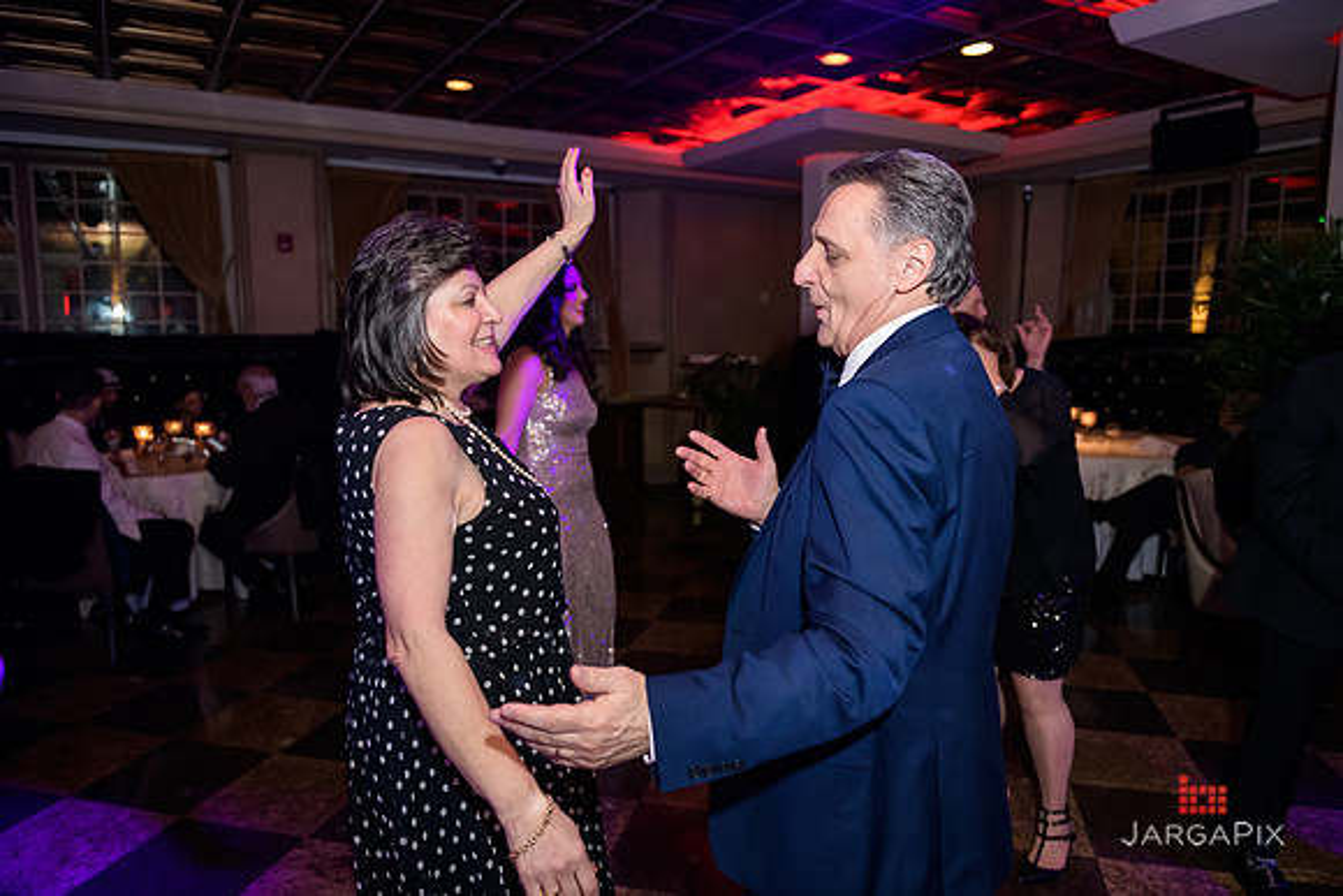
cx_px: 672
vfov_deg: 53.2
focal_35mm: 24
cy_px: 448
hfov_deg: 73.7
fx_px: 896
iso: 1600
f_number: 3.2
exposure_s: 1/125
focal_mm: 24
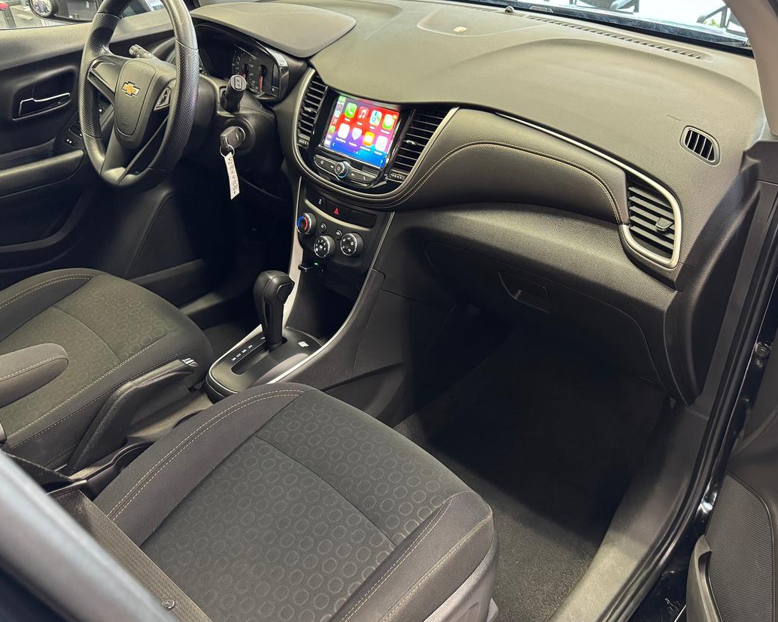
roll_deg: -0.7
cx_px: 473
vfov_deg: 49.9
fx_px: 668
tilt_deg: -36.0
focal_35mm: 29
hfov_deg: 59.9
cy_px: 349
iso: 1000
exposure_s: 1/40
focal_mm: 6.76
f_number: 1.78
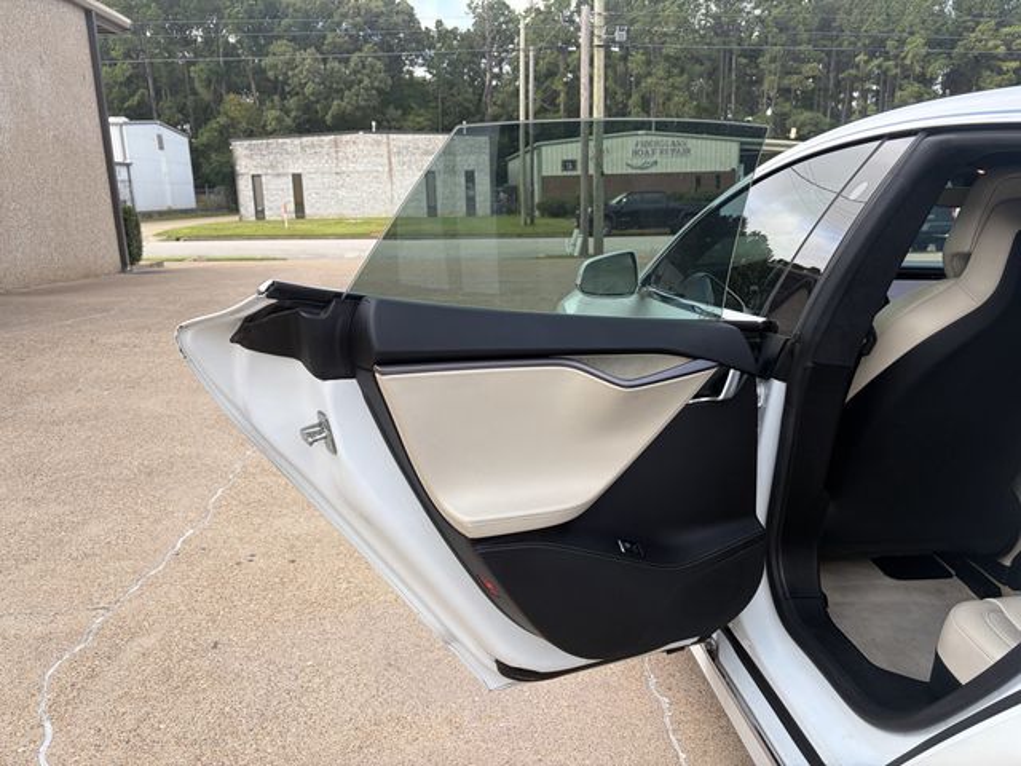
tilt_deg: -13.8
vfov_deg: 53.1
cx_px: 510
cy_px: 383
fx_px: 767
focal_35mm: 26
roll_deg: +2.0
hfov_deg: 67.3
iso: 50
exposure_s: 1/515
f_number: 1.6
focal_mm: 5.96
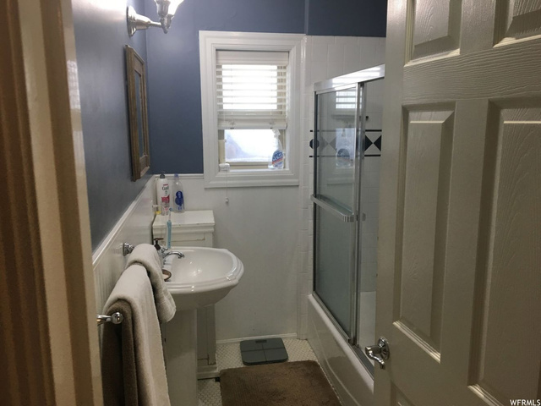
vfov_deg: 48.2
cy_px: 203
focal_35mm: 29
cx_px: 270
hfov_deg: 61.7
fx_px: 453
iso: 40
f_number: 2.2
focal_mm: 4.15
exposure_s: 1/30
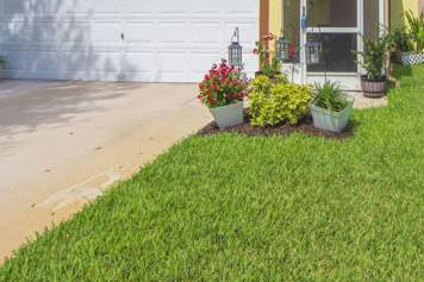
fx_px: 636
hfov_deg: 35.6
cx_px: 343
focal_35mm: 54
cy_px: -14
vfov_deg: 23.7
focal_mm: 16
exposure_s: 1/500
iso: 140
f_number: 8
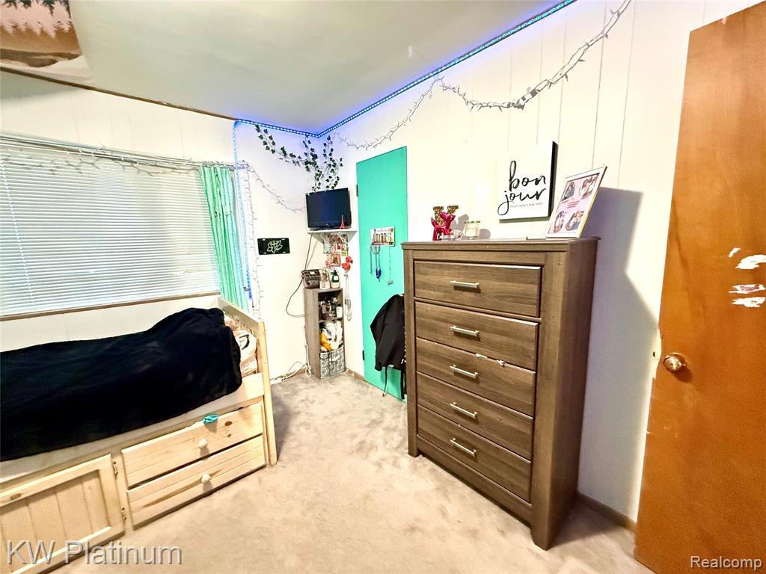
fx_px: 310
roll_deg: +1.5
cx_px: 383
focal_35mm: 14
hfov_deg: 102.1
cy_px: 287
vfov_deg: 85.7
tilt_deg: -8.4
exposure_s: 1/60
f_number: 2.2
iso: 800
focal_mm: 2.22
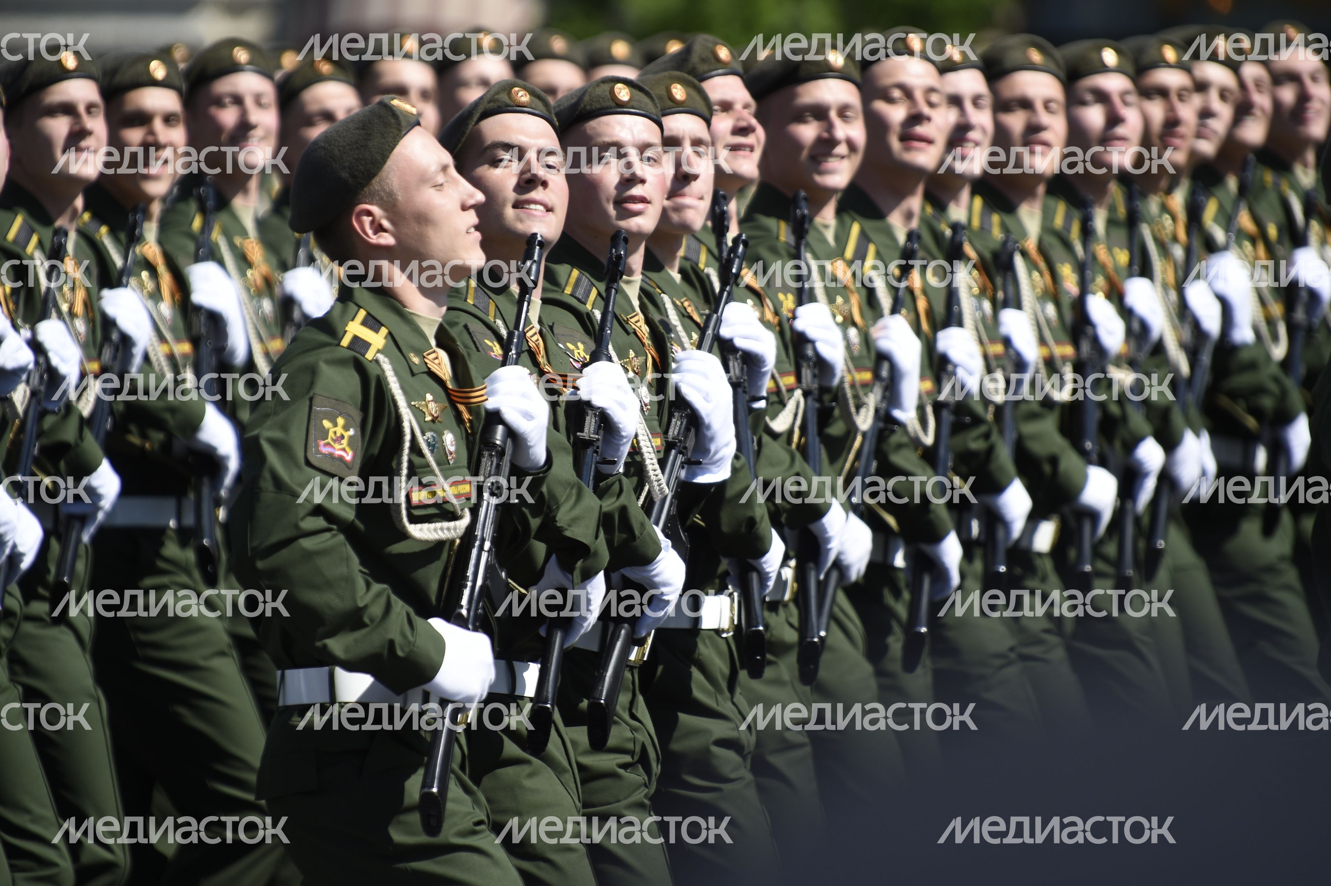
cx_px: 666
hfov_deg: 5.2
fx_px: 14781
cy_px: 443
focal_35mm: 400
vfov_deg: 3.4
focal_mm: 400
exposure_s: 1/1600
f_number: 6.3
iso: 400
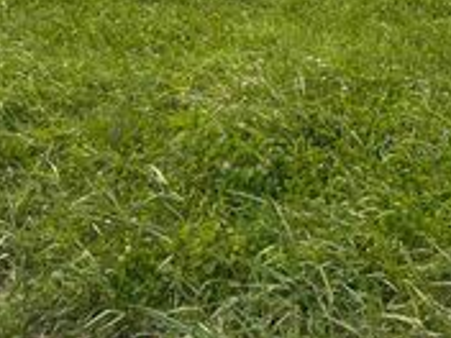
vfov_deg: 19.5
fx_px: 886
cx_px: 369
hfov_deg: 27.9
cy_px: -129
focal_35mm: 68
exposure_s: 1/6211
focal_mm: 6.86
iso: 80
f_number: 1.78
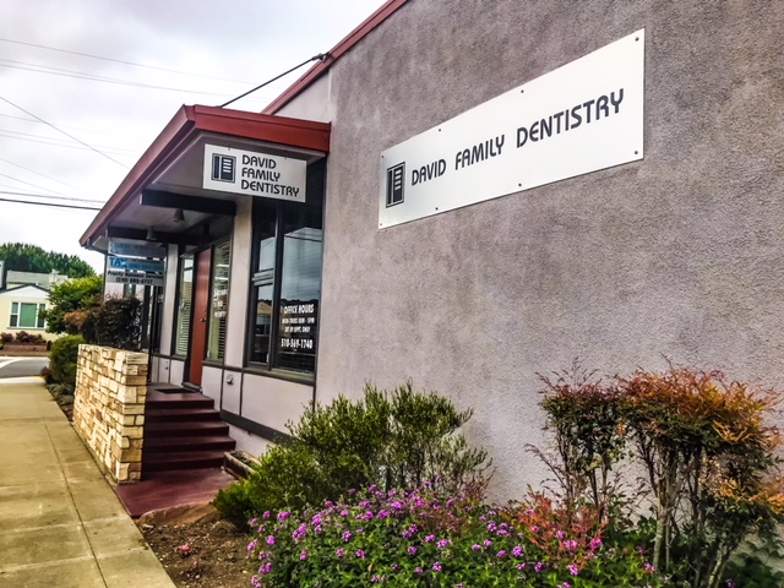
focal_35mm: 28
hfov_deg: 63.4
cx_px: 392
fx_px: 634
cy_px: 294
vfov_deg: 49.7
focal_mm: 3.99
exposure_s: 1/1312
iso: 20
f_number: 1.8
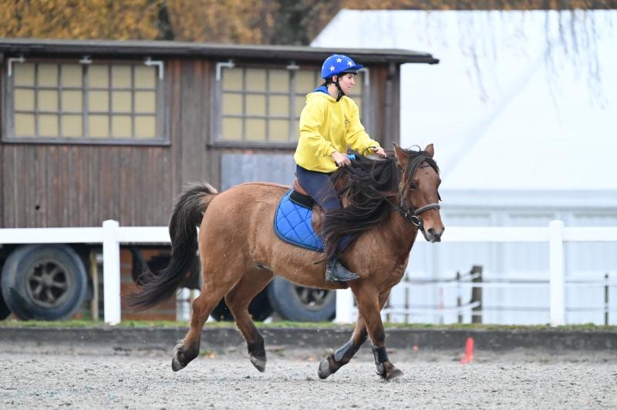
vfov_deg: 3.4
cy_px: 205
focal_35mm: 400
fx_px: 6850
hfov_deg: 5.2
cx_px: 308
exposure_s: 1/1250
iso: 16000
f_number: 5.6
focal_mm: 400
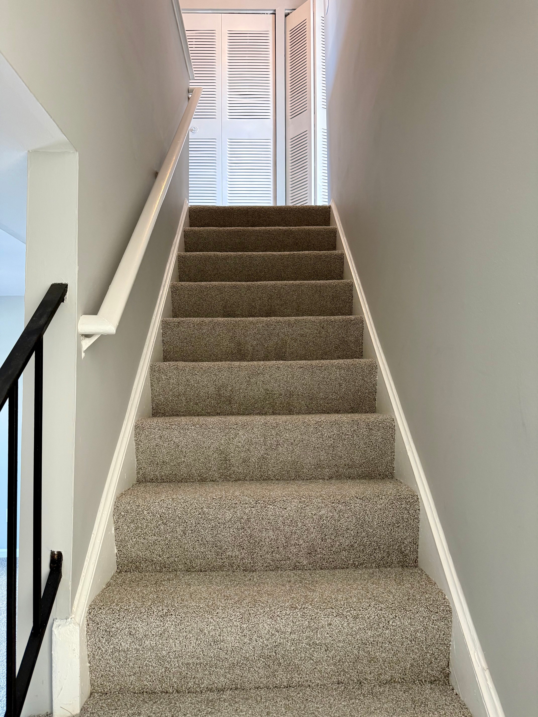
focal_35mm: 24
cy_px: 358
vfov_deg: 71.6
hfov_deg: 56.8
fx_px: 497
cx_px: 269
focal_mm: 6.76
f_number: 1.78
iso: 200
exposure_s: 1/64
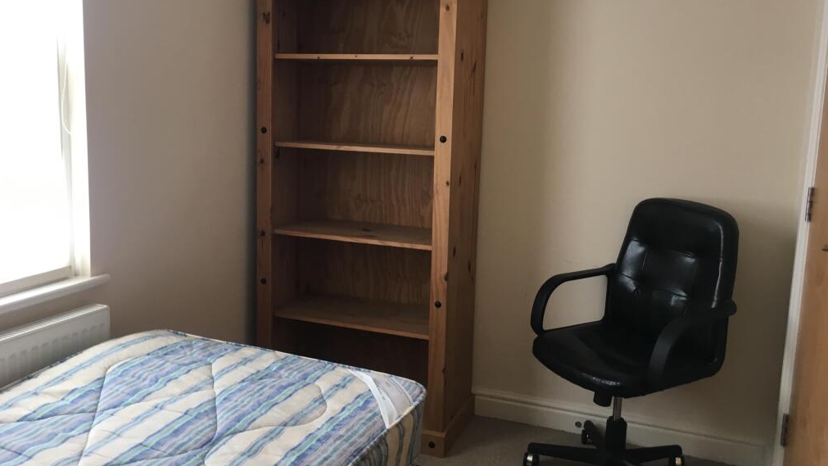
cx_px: 409
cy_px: 206
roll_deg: -1.6
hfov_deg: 61.0
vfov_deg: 36.6
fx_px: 703
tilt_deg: -8.3
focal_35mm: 32
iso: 64
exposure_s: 1/33
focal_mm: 4.15
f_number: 2.2
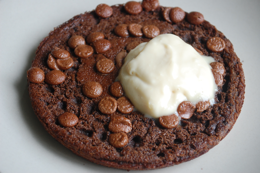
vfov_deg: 16.5
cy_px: 86
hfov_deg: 24.6
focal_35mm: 82
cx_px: 130
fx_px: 595
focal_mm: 55
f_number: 5.6
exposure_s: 1/60
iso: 400
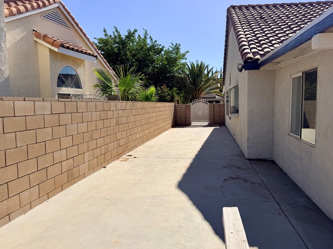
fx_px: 269
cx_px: 184
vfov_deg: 49.7
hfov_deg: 63.3
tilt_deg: -5.6
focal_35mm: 28
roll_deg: +1.2
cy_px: 127
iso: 80
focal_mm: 6.76
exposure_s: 1/5714
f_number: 1.78
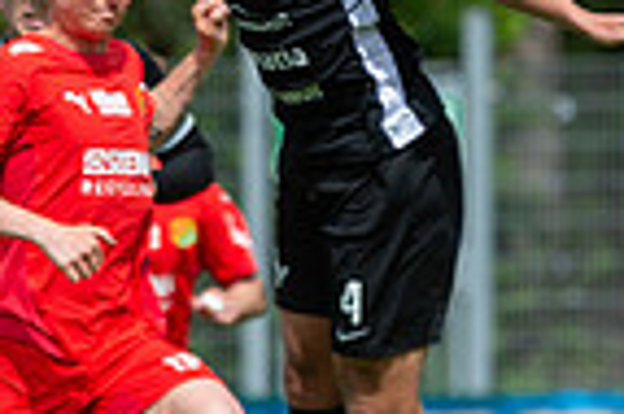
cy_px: -61
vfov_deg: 1.6
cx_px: -428
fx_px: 14509
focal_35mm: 838
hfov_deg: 2.5
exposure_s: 1/1600
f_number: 4
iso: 160
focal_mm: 185
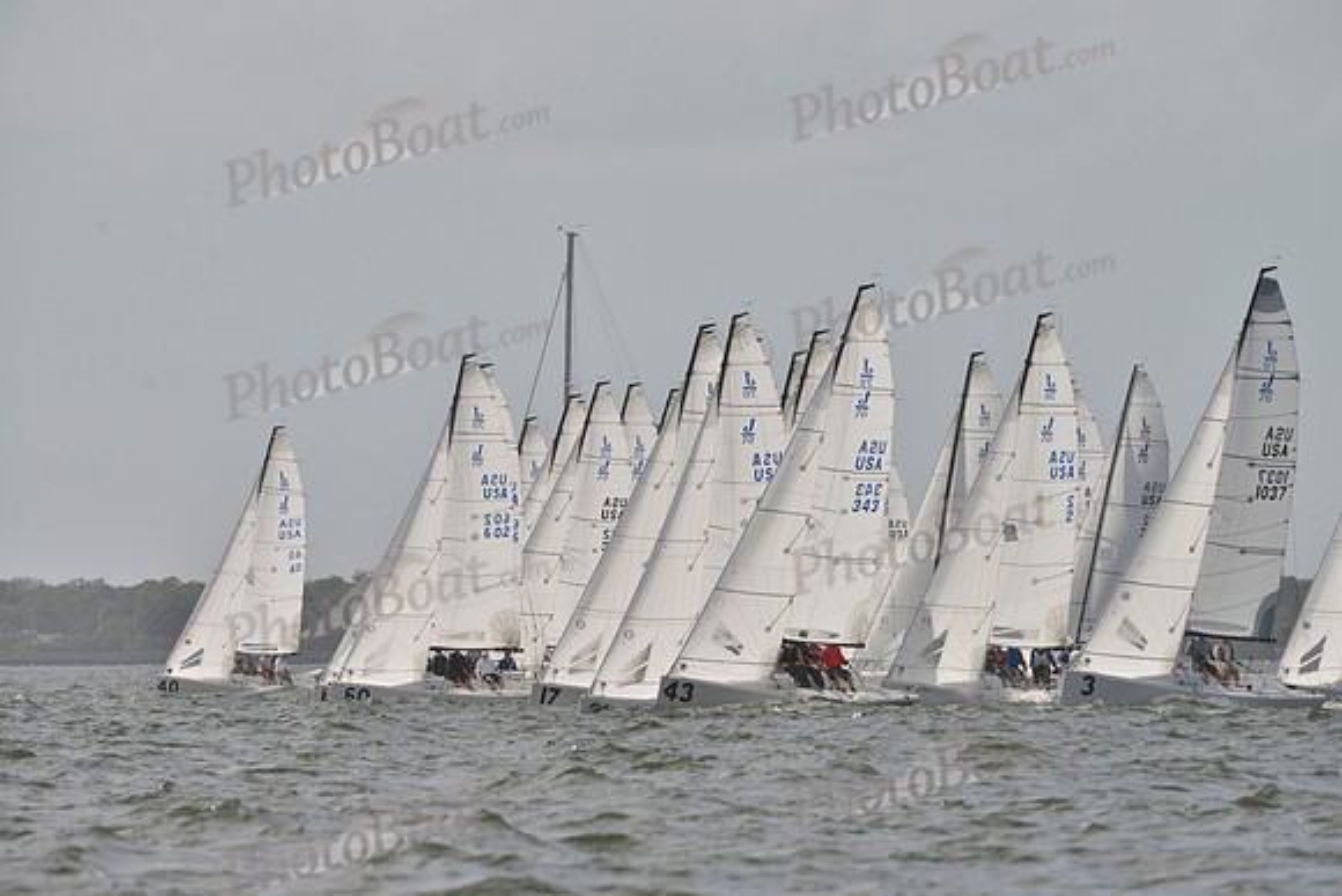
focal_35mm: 400
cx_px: 671
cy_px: 448
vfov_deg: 3.4
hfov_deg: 5.2
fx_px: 14914
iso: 400
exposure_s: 1/1250
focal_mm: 400
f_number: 11
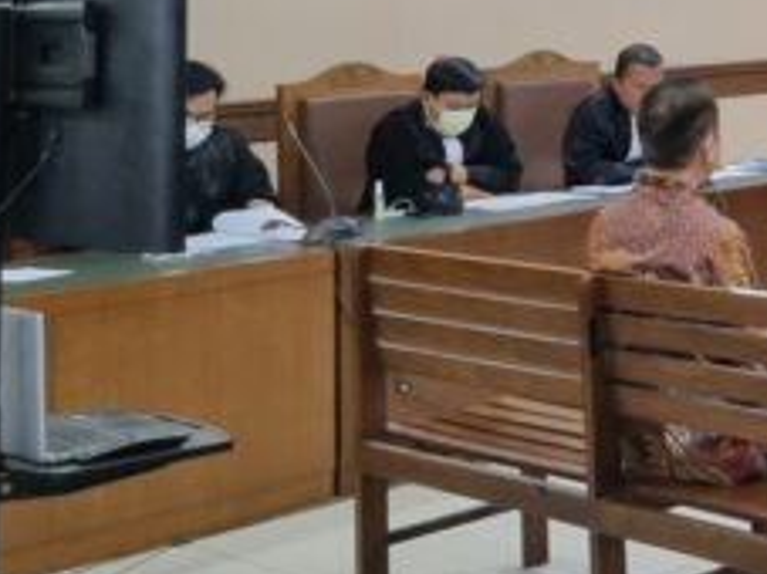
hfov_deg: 20.0
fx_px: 1905
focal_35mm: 86
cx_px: 1115
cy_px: -130
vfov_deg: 16.4
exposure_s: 1/50
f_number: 1.8
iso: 500
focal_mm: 5.4
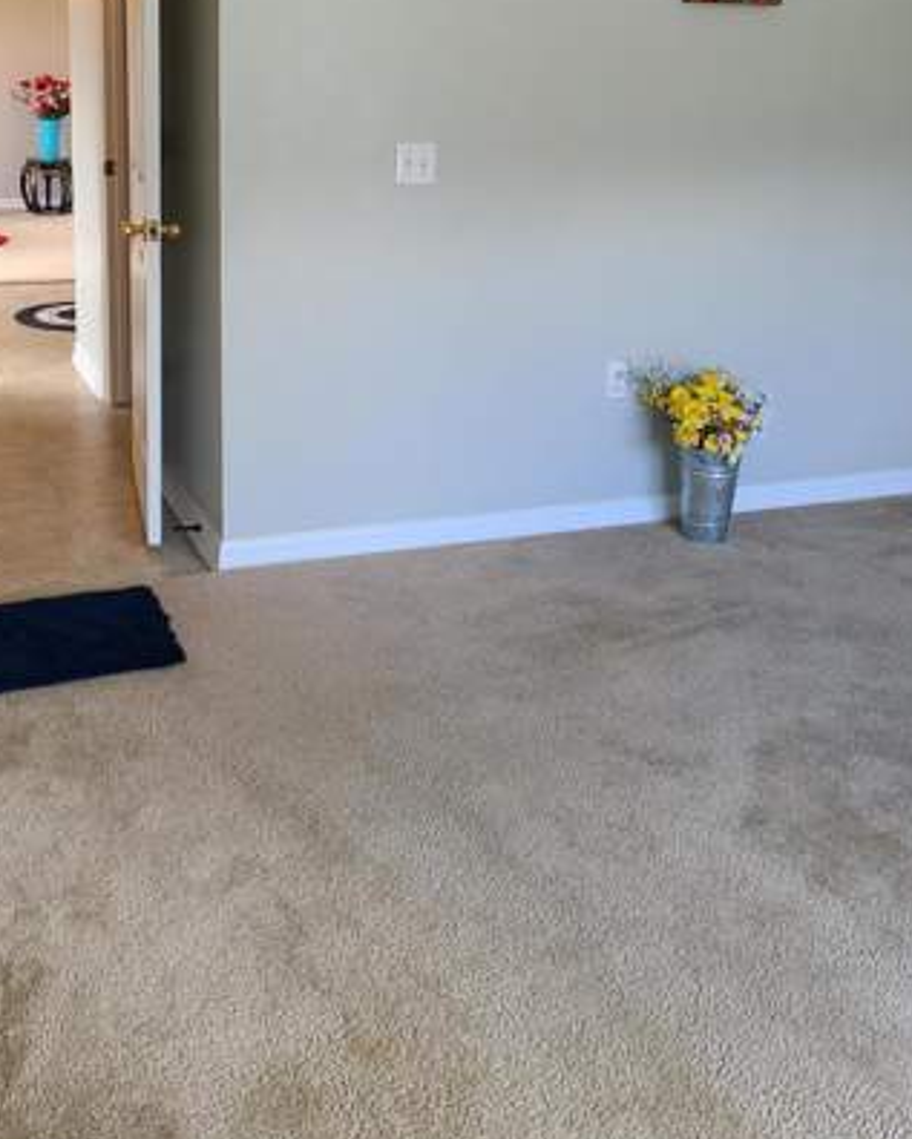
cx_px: 348
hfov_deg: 36.3
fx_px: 1383
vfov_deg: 43.9
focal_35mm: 41
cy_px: 348
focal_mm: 5.4
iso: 64
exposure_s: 1/60
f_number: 1.8
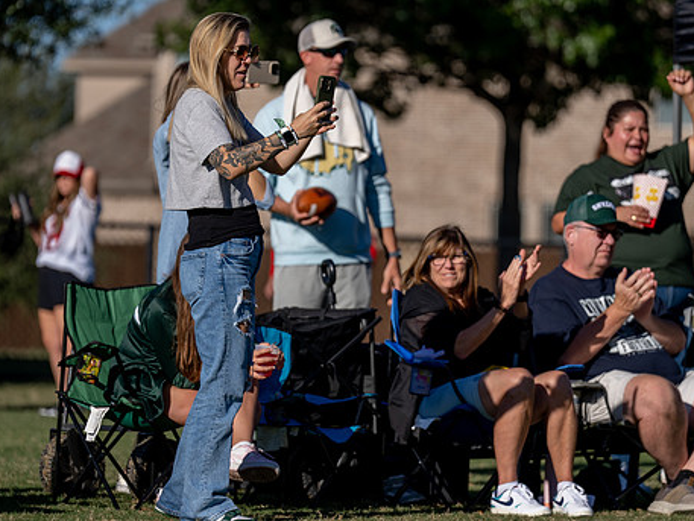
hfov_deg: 7.2
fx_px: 5535
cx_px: 357
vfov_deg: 5.4
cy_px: 229
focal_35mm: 276
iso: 100
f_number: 2.8
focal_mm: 176
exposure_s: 1/2000
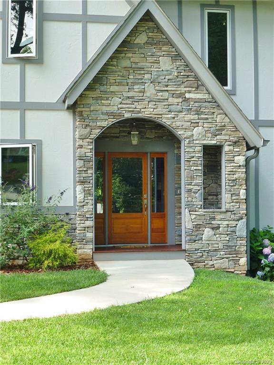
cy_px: 182
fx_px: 644
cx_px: 137
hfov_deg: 24.0
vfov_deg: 31.7
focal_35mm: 61
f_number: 4.5
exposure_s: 1/80
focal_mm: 10.9
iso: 100
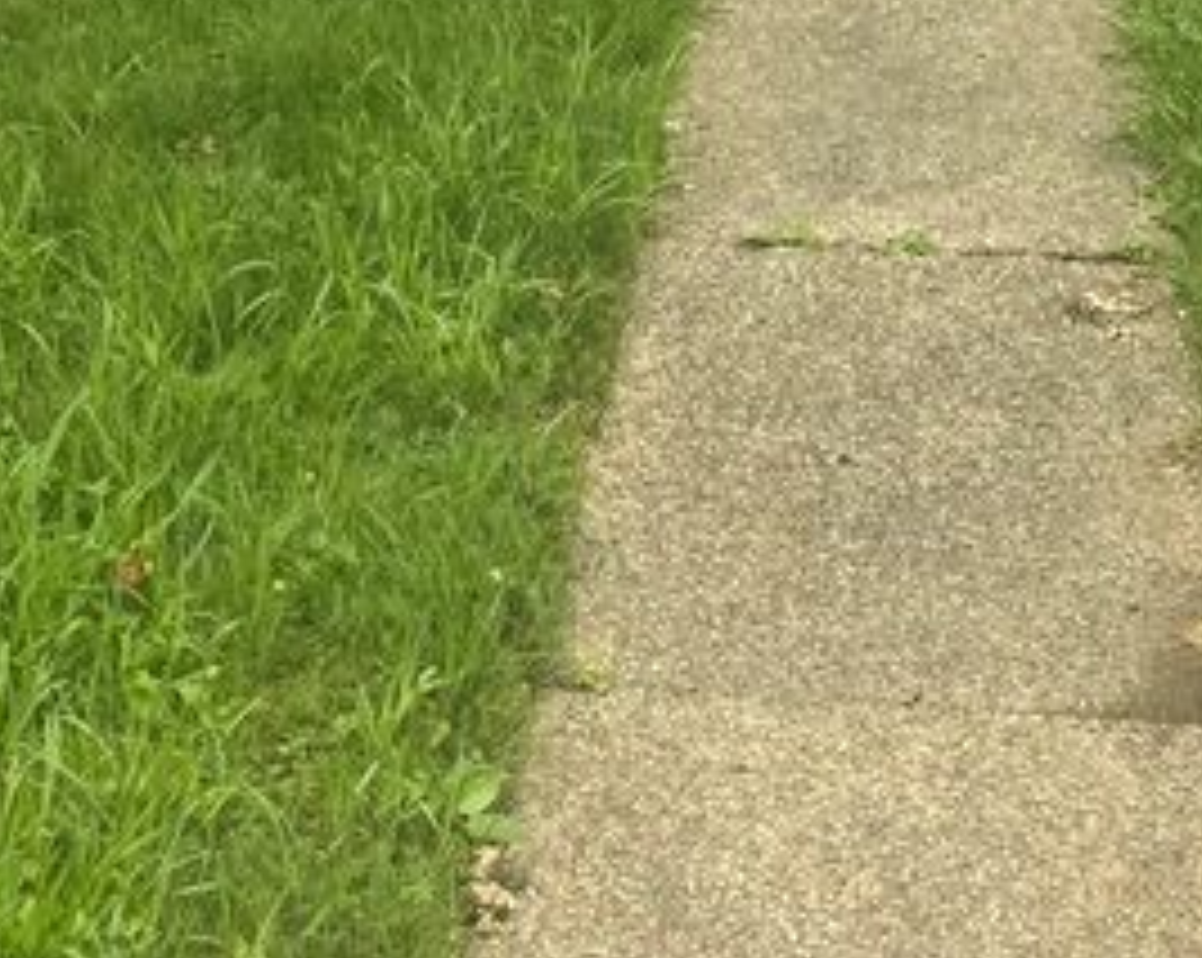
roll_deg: -1.2
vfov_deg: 14.9
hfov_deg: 21.2
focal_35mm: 90
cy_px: -751
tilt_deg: -3.4
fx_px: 3198
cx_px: 810
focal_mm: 6.76
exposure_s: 1/1464
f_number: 1.78
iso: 80
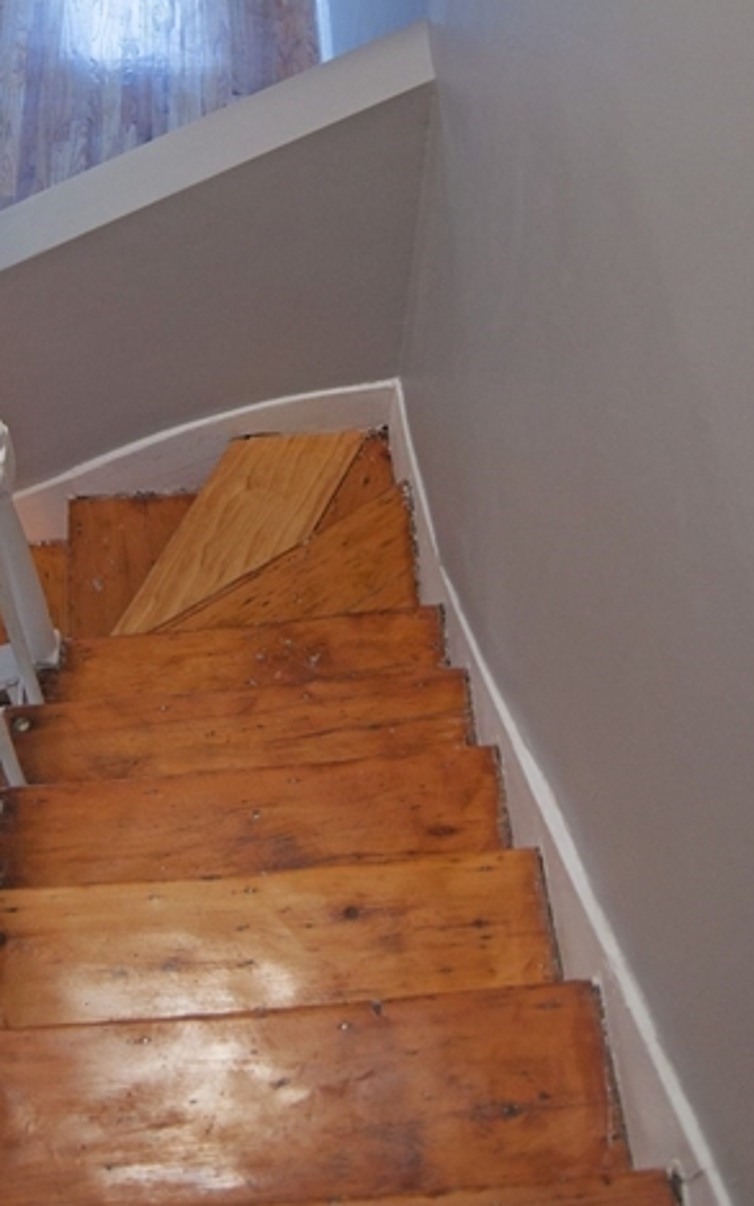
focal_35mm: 45
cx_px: 301
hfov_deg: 28.5
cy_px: 306
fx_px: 1480
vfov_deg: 43.0
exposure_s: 1/50
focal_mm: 18
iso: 400
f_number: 3.5
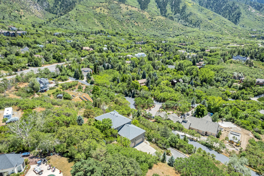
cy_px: 88
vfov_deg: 57.2
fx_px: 161
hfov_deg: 78.6
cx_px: 132
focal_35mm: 22
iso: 120
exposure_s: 1/1250
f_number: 2.8
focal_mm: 8.38
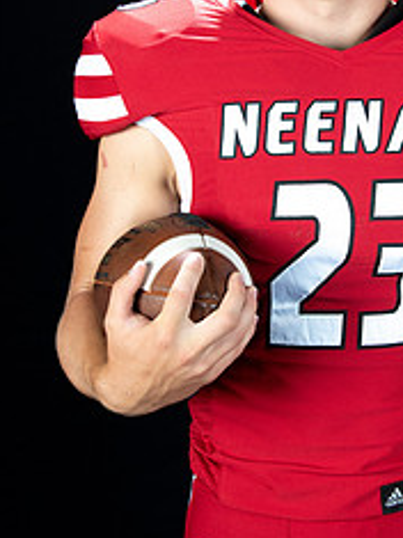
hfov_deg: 14.3
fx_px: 1600
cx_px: 305
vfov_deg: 19.0
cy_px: 165
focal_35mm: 103
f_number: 9
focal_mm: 56
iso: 320
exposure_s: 1/160
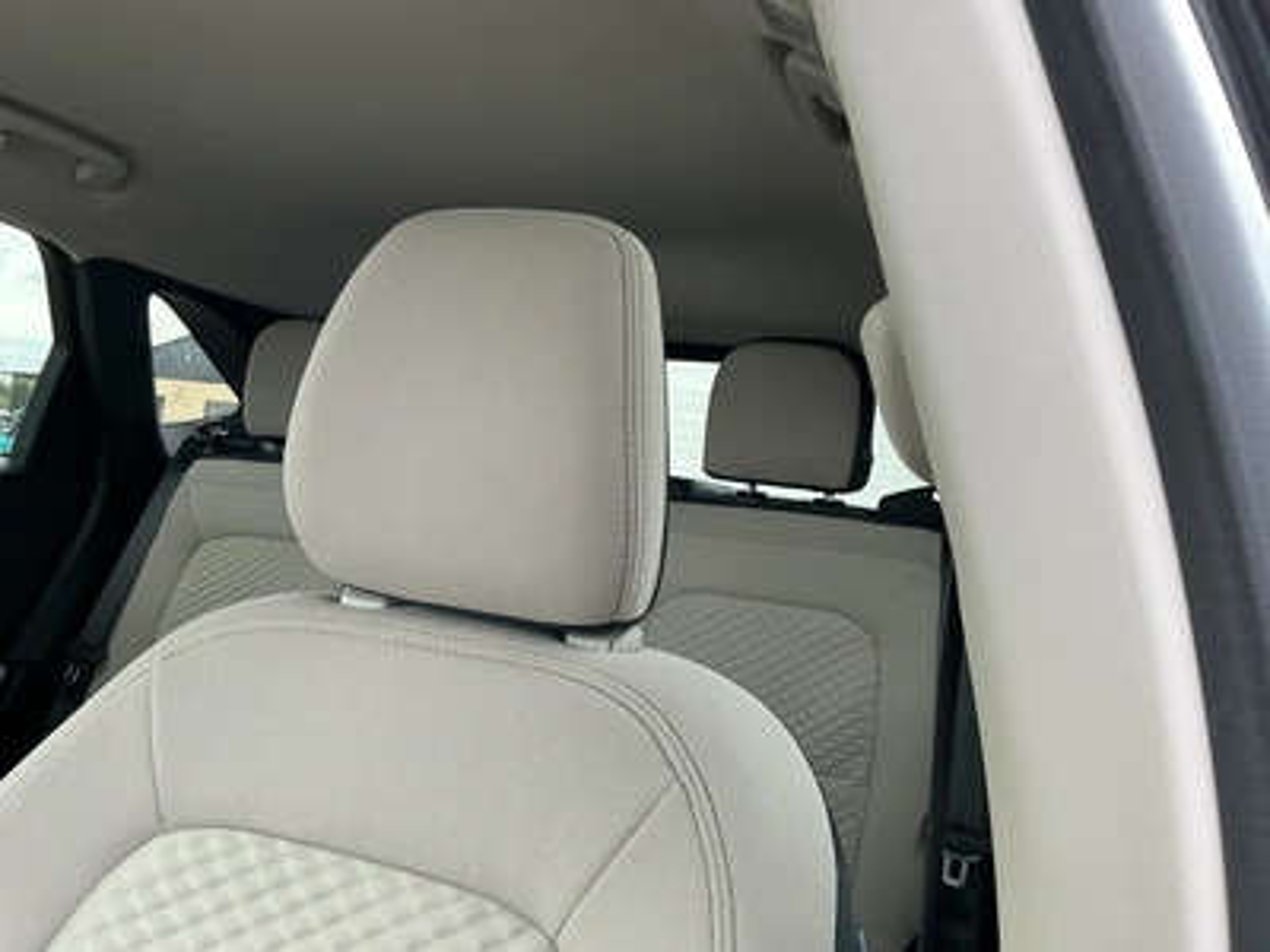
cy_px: 476
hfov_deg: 63.4
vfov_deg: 49.7
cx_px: 635
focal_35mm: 28
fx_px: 1027
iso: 32
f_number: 1.8
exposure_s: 1/122
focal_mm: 3
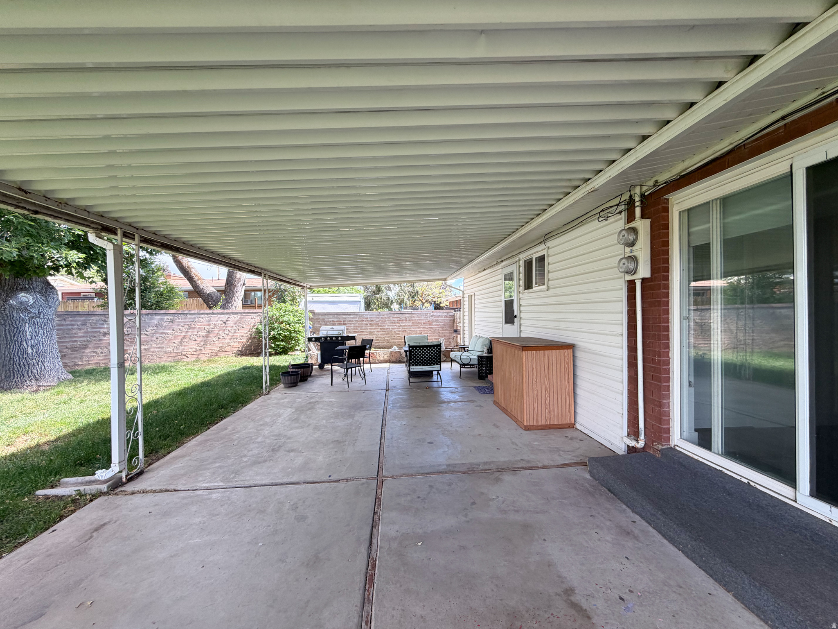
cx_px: 419
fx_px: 339
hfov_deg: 102.1
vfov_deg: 85.7
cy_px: 314
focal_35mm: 14
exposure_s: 1/180
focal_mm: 2.22
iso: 50
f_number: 2.2
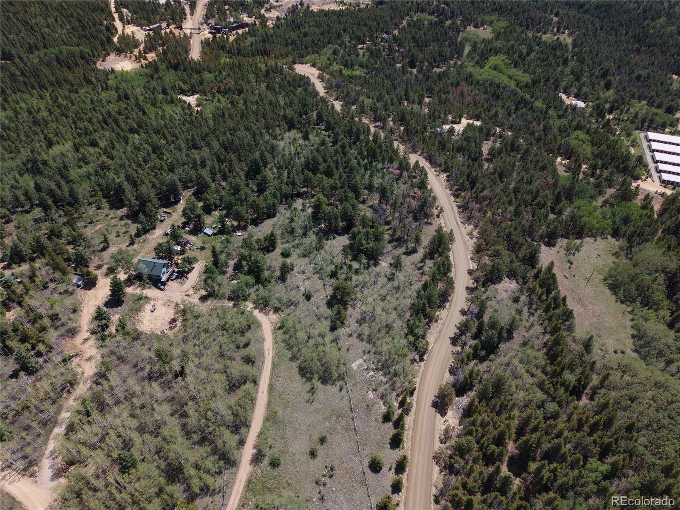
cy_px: 255
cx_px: 340
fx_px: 471
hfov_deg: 71.6
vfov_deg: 56.8
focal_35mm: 24
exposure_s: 1/180
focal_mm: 8.67
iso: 230
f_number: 1.8
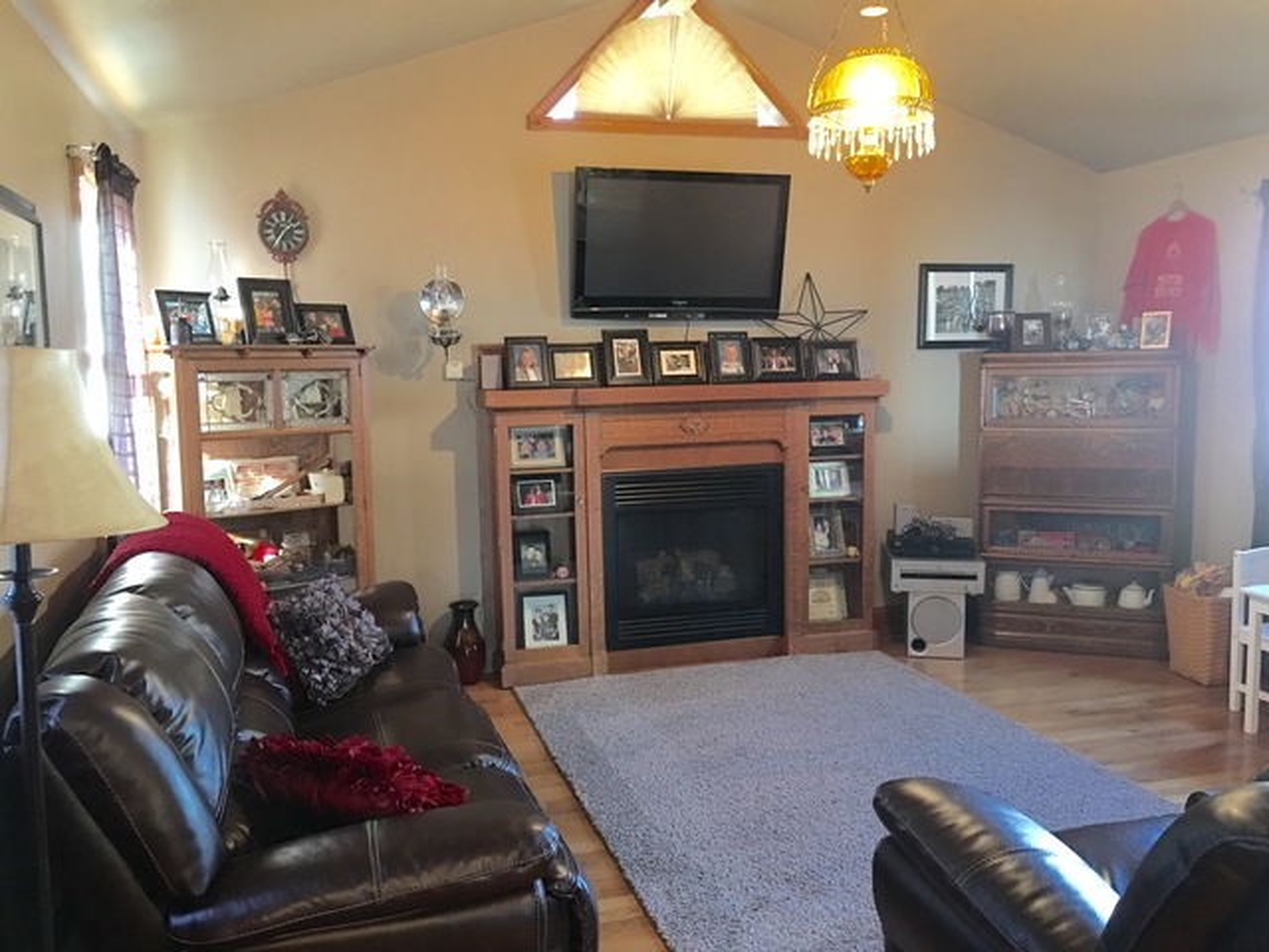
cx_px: 634
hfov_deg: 61.7
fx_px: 1063
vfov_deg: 48.2
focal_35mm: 29
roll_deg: +0.5
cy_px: 476
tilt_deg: -5.2
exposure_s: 1/4
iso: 80
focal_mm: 4.15
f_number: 2.2
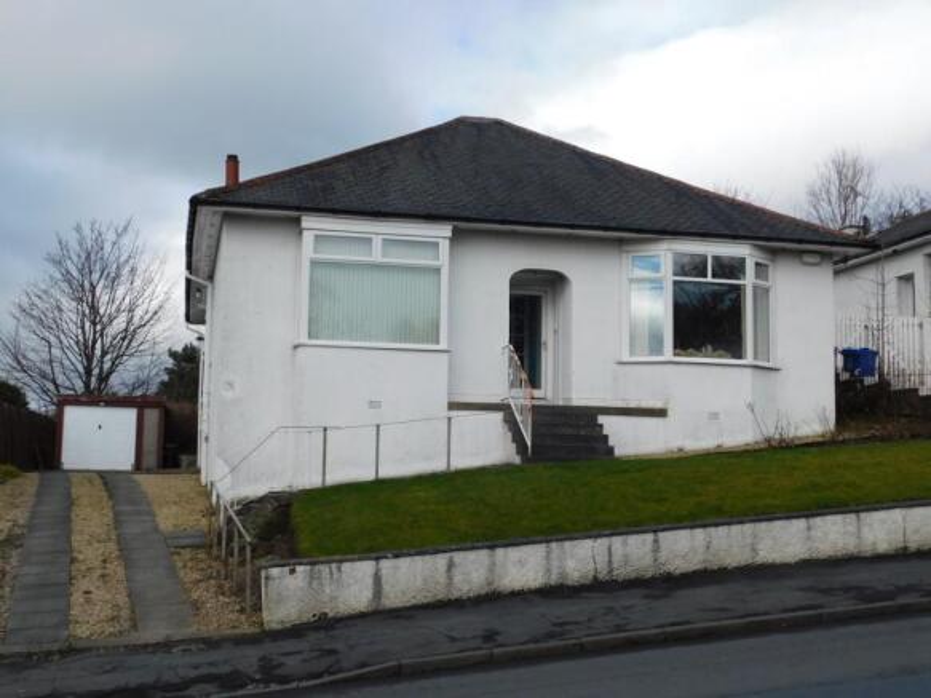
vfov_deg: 32.2
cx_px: 466
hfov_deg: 42.1
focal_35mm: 45
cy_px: 349
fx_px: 1210
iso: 125
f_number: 3.7
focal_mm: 8
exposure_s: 1/800
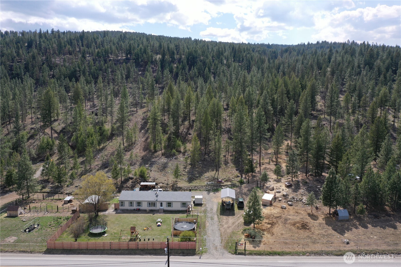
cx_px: 200
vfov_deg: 46.4
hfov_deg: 65.5
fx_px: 312
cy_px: 134
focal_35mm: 28
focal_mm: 10.26
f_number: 5.6
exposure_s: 1/500
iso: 100
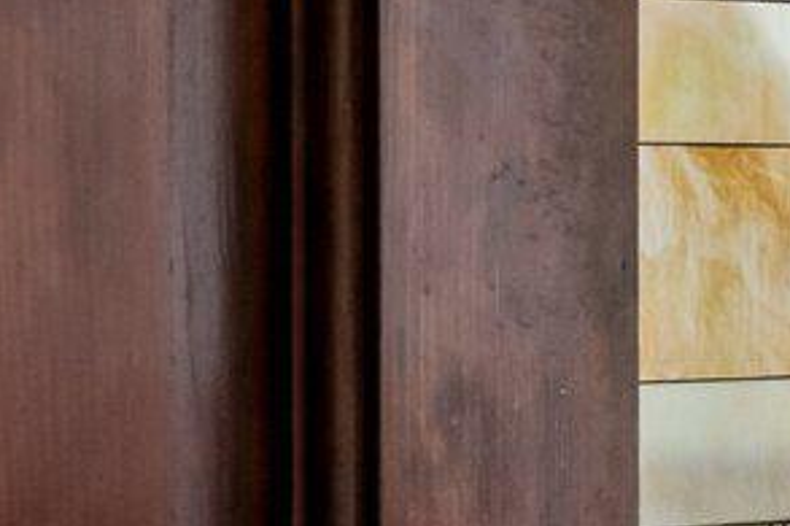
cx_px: 2389
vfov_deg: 13.0
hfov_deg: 11.3
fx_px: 2303
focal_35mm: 105
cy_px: 212
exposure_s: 1/20
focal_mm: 10
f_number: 8
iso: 250
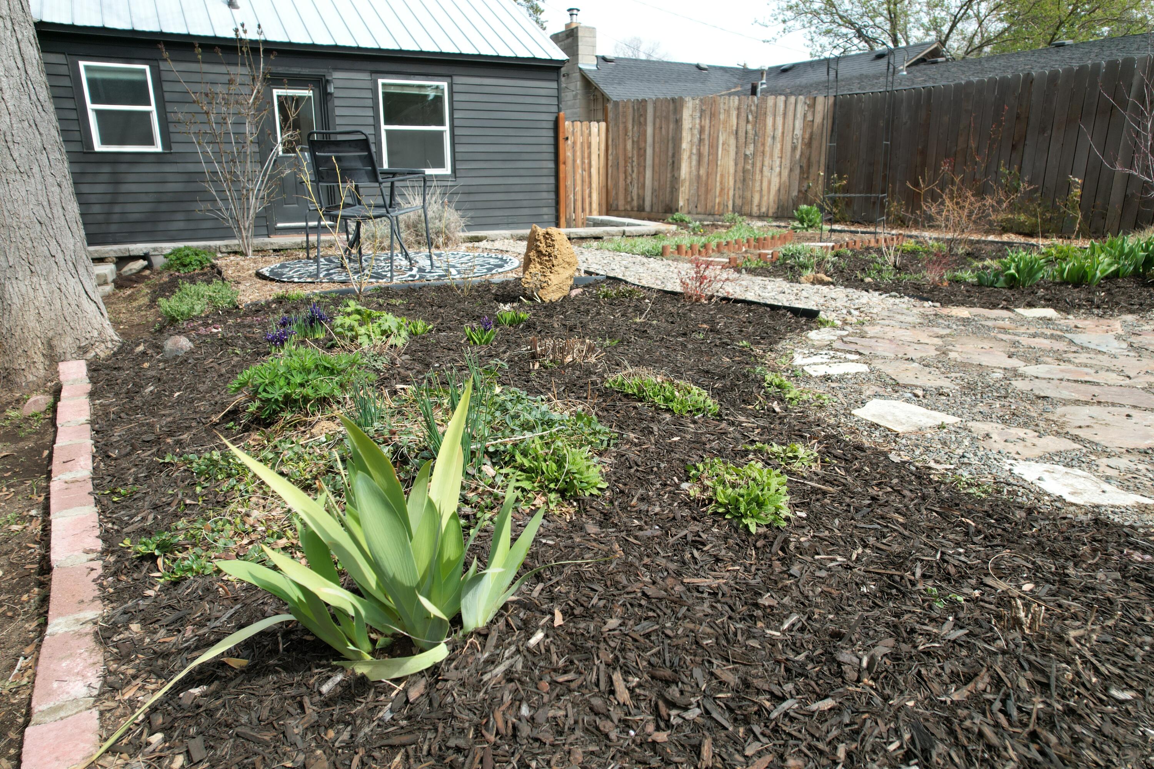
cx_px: 577
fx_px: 705
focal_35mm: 22
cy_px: 384
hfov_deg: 78.6
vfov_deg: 57.2
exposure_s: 1/800
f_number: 2.8
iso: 100
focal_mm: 8.38
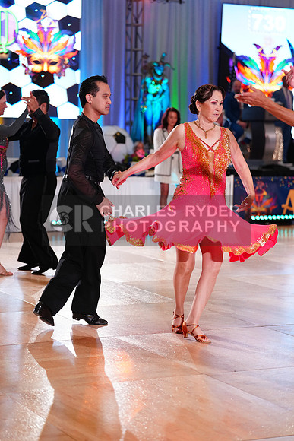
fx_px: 1016
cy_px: 220
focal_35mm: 83
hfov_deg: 16.5
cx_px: 147
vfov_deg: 24.5
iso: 2000
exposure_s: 1/640
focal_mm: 83
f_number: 2.8
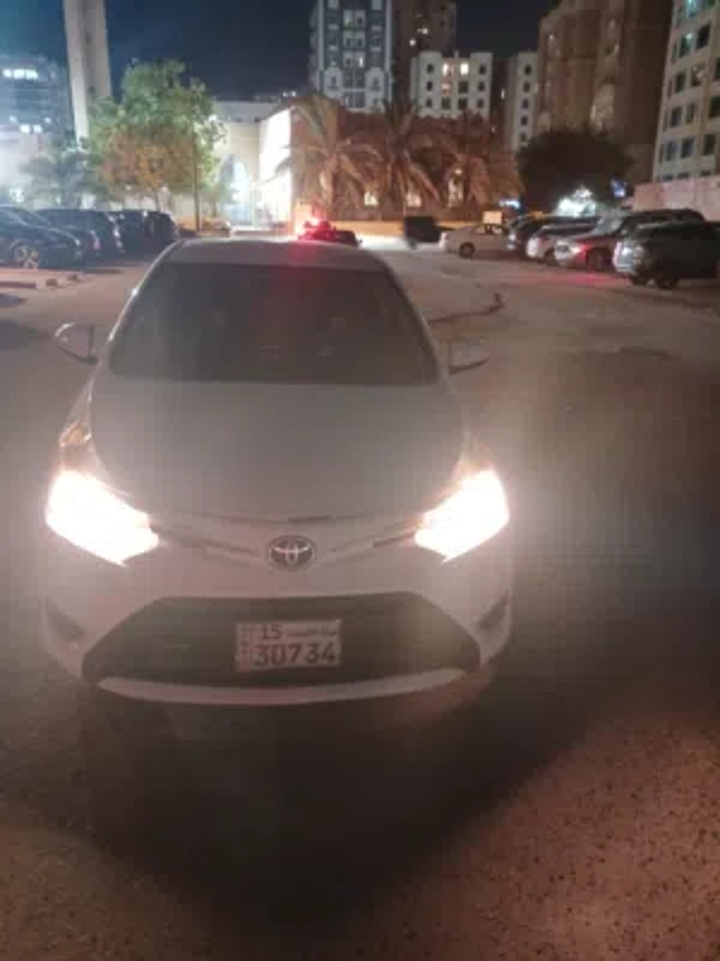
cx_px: 360
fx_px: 749
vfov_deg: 65.3
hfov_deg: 51.4
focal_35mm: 27
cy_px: 480
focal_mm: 4
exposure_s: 1/14.3
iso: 2000
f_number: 1.8
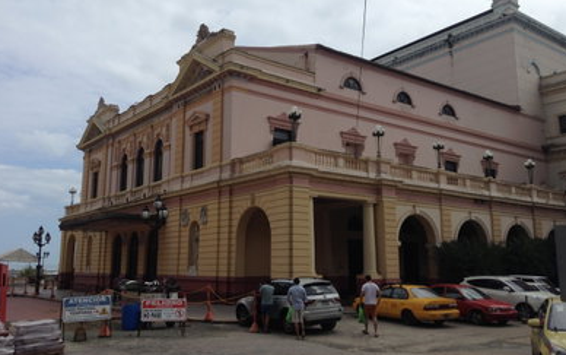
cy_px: 169
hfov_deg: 54.0
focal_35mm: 36
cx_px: 283
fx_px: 556
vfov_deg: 35.4
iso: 32
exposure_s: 1/2000
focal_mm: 3.3
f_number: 2.4
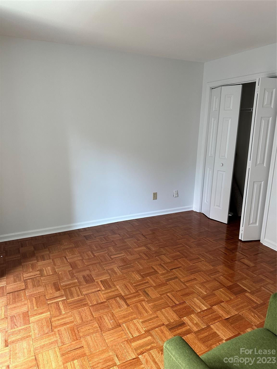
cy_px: 184
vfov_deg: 71.6
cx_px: 138
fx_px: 256
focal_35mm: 24
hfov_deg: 56.8
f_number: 1.78
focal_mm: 6.86
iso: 250
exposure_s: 1/63
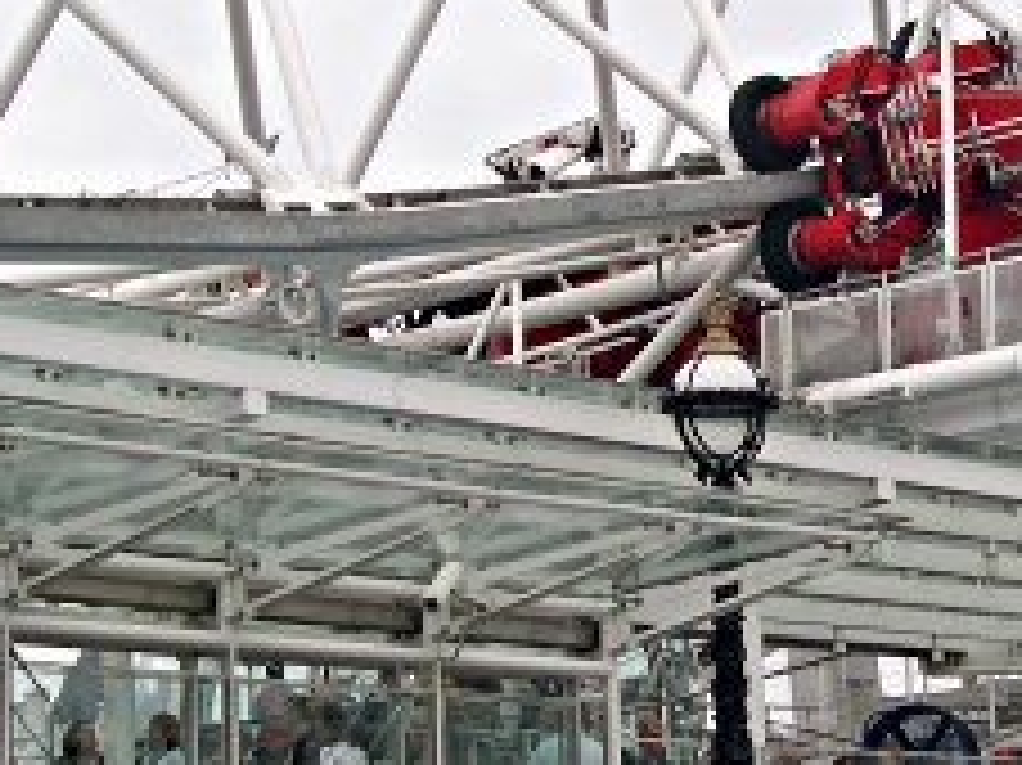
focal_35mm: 107
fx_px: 3157
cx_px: 968
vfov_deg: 13.8
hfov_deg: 18.0
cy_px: 387
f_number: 7.6
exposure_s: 1/150
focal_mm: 8
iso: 100
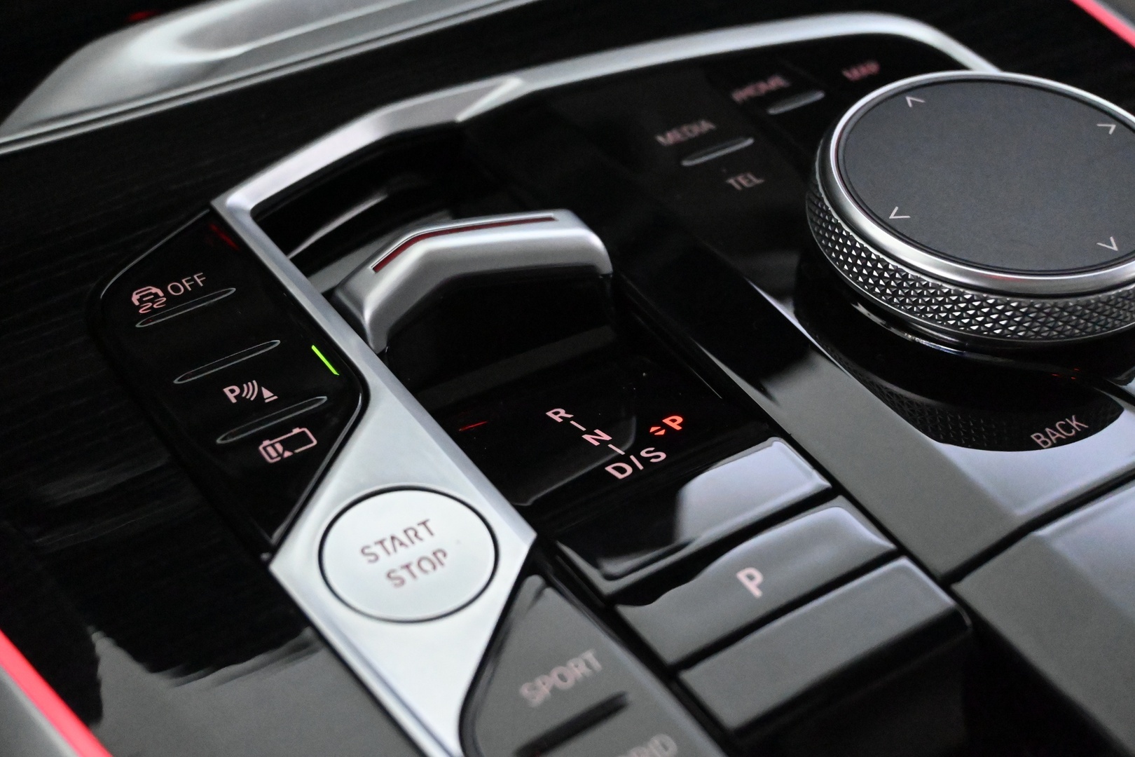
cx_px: 568
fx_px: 1702
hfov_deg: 36.9
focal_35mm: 54
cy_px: 378
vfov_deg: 25.1
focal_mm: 36
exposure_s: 1/60
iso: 14400
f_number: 5.3
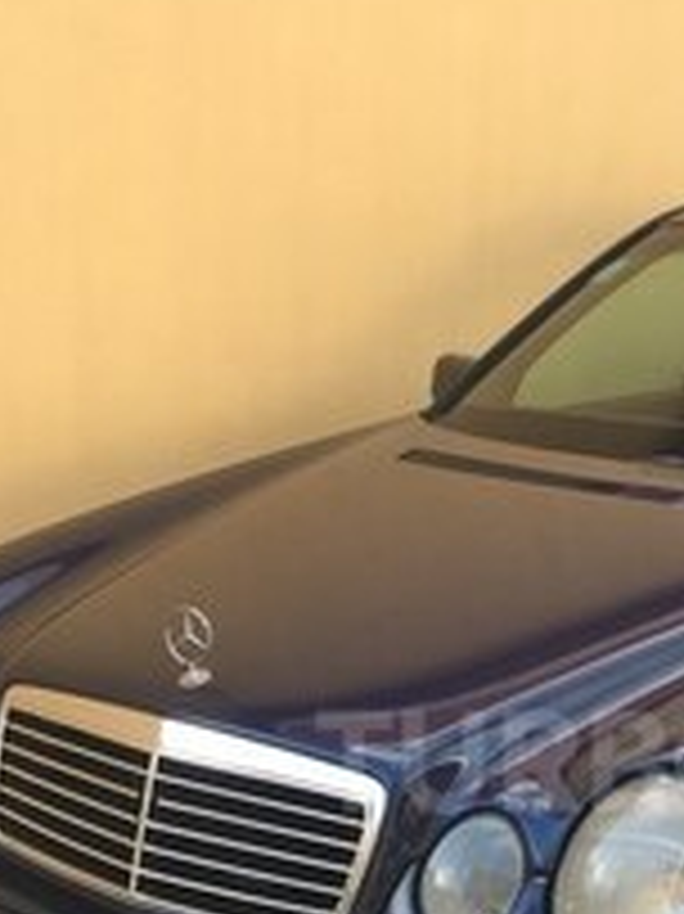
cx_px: 662
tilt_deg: -16.9
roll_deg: -3.0
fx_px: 1873
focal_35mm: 71
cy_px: 761
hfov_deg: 20.1
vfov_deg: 26.8
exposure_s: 1/176
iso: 32
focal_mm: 4.15
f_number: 2.2
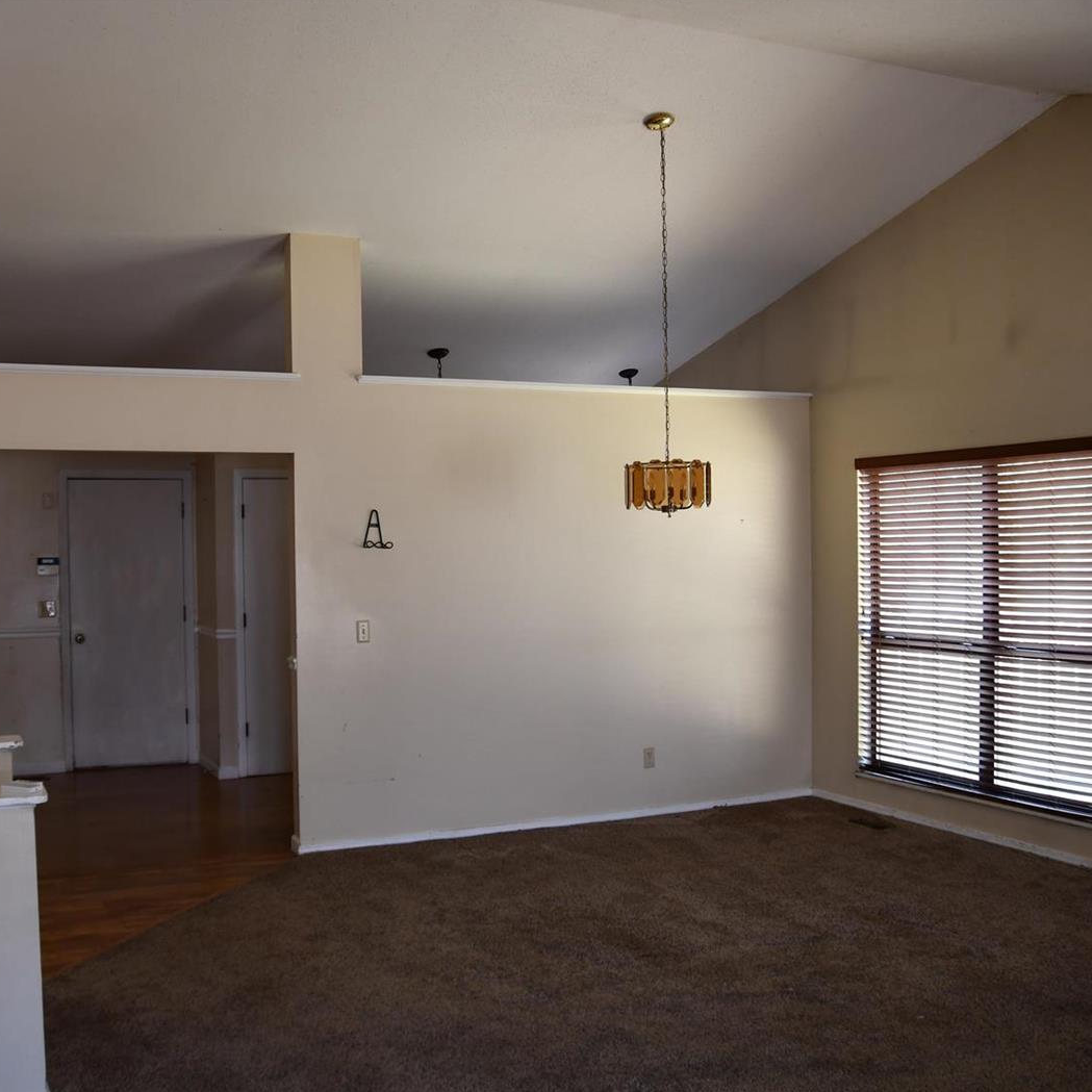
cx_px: 484
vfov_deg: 47.2
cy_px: 550
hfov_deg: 47.1
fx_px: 1249
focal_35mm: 35
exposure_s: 1/60
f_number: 4
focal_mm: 18
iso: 400
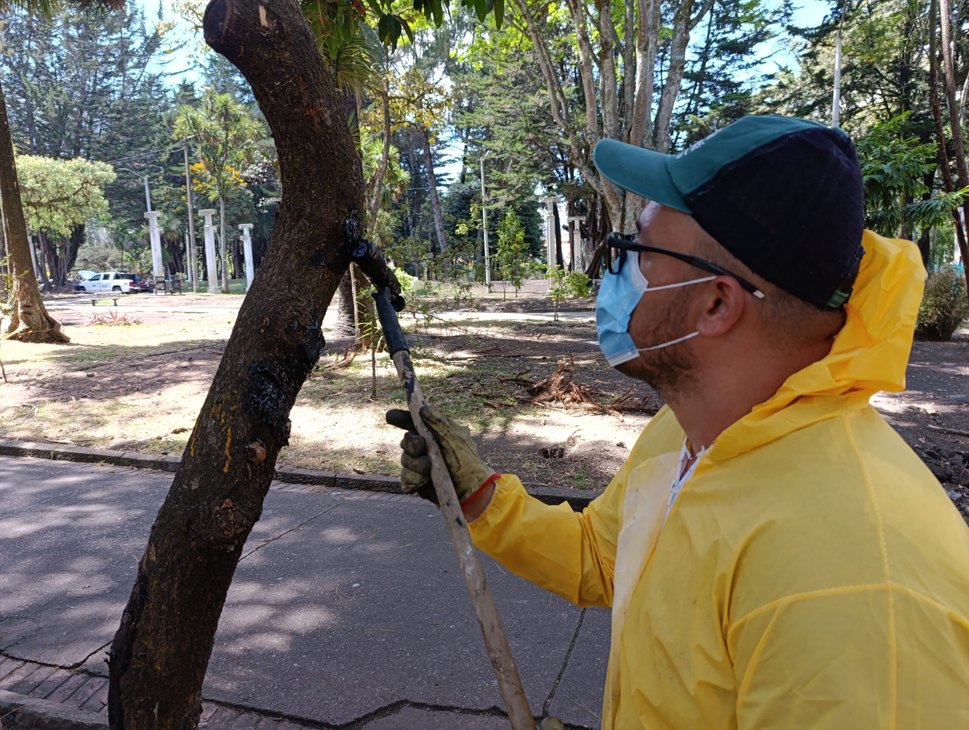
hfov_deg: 73.8
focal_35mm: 23
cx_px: 484
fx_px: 645
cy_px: 365
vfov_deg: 59.0
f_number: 1.6
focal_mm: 6.14
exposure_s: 1/120
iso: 125
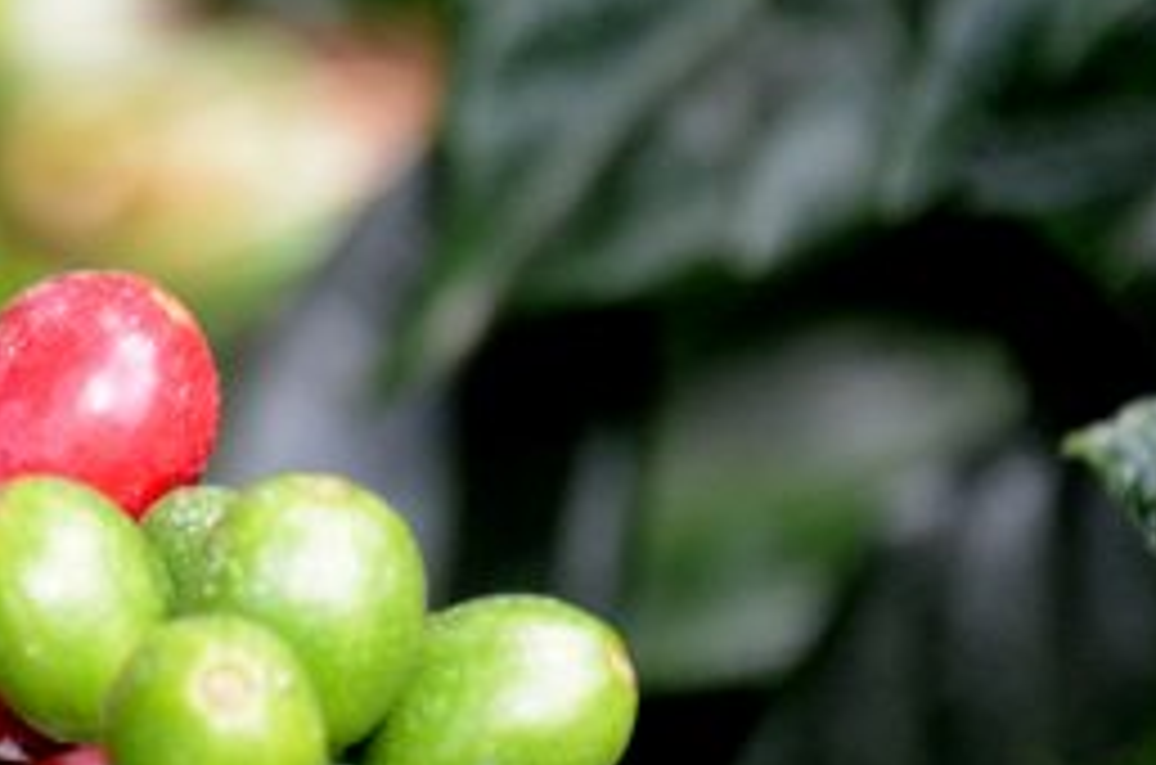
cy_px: 212
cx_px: -432
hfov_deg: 5.6
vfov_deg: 3.7
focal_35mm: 368
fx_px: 11788
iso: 800
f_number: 5.3
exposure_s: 1/60
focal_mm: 70
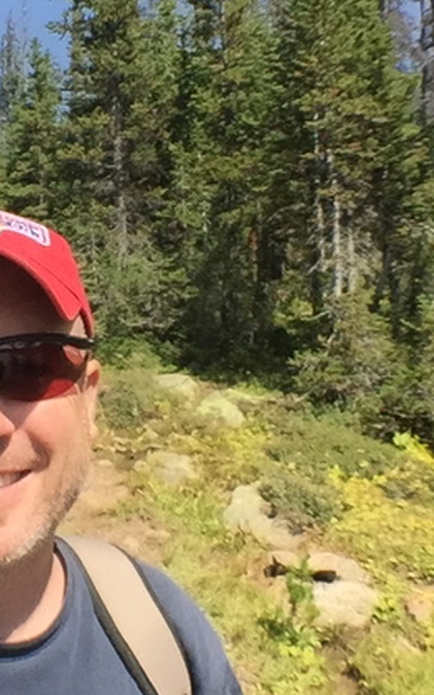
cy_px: 350
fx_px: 1193
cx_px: 13
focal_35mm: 63
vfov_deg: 32.5
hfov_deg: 20.1
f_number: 2.2
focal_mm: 2.65
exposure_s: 1/891
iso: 32
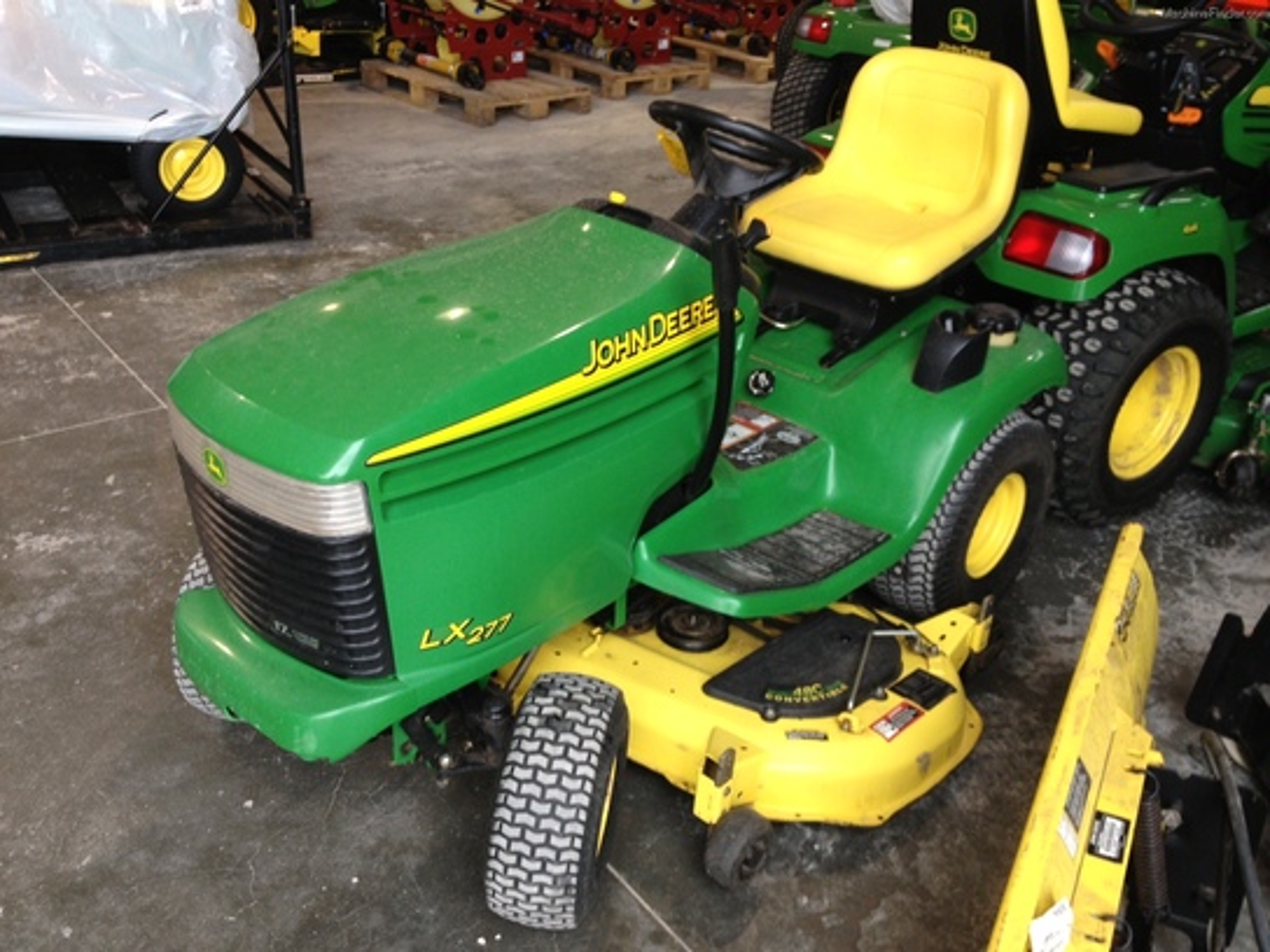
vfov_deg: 40.7
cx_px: 635
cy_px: 476
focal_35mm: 35
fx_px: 1284
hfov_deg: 52.6
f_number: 2.4
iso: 64
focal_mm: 4.28
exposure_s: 1/20
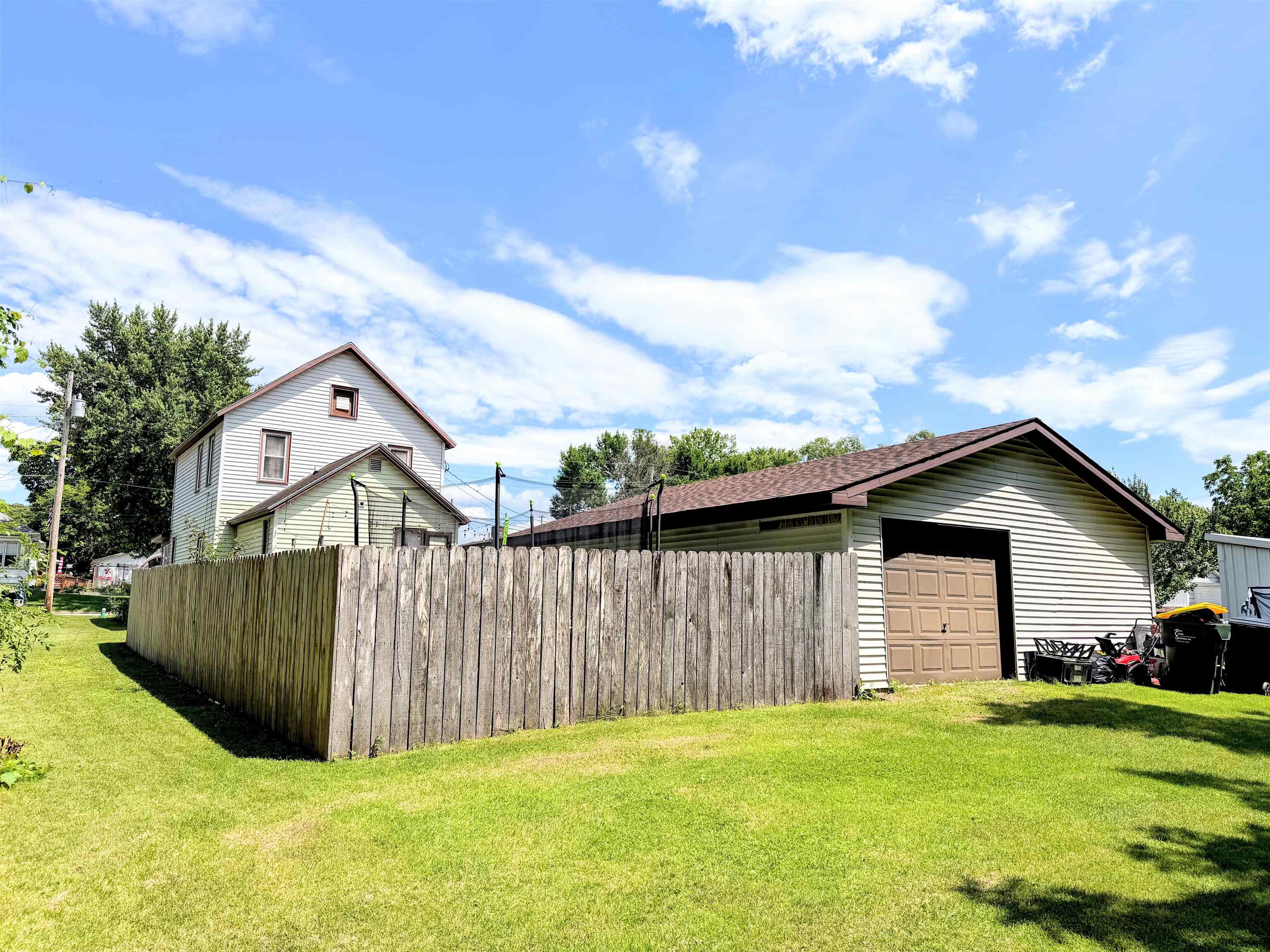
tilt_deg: +9.4
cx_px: 635
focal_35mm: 24
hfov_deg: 71.6
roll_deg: -0.3
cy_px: 476
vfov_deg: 56.8
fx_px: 881
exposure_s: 1/7353
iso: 80
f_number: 1.78
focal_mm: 6.76
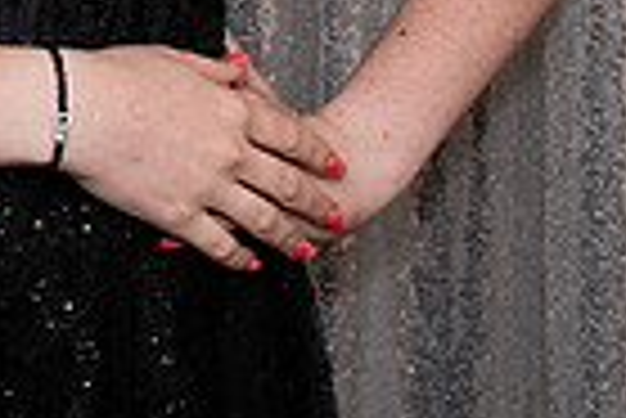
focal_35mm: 209
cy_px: -407
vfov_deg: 6.4
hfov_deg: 9.5
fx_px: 3638
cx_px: -392
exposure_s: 1/250
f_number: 5
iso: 400
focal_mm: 50
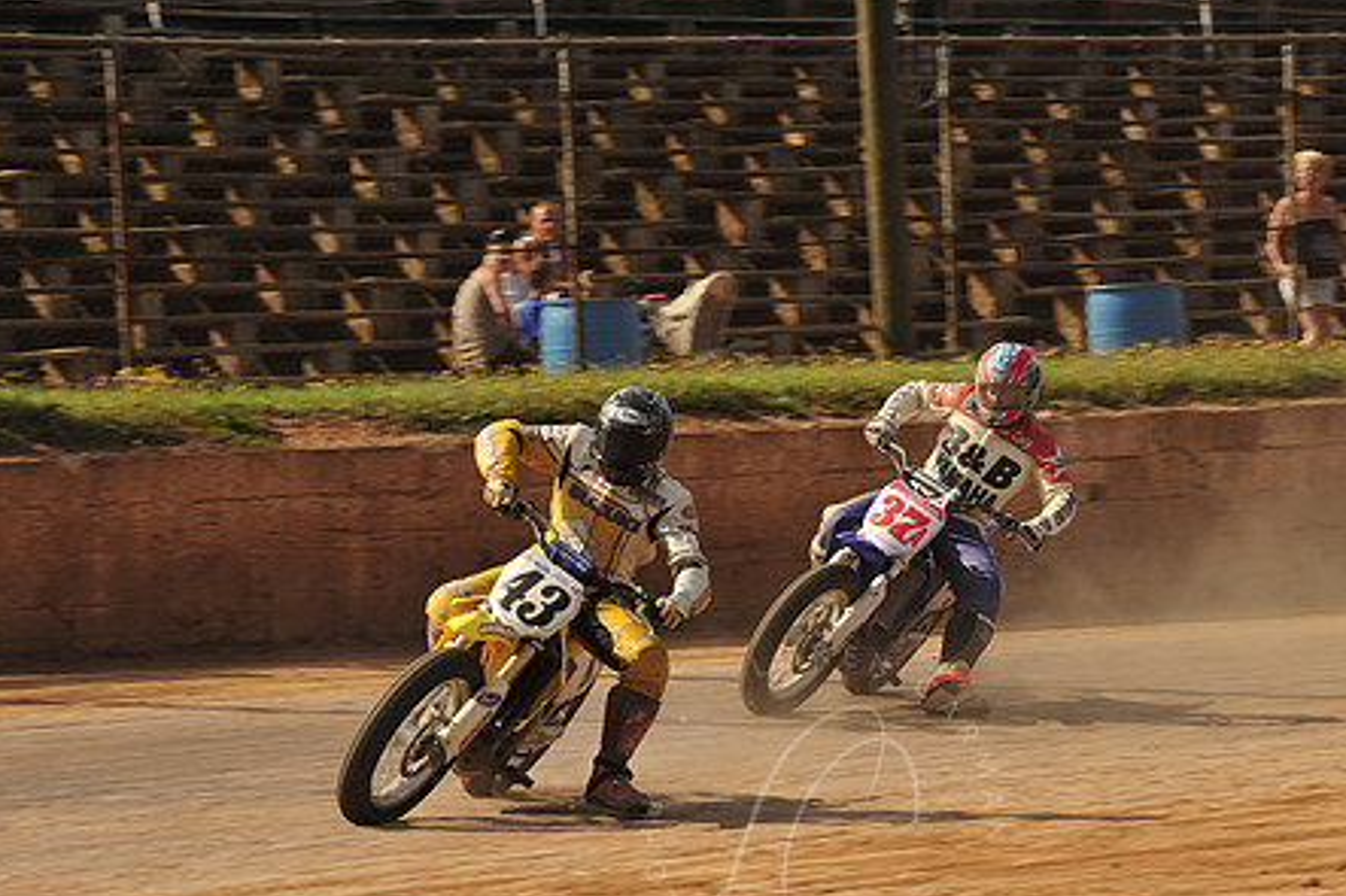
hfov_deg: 7.9
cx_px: 820
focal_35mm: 262
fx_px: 9792
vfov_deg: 5.2
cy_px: 547
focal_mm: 200
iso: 200
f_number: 10
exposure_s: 1/400
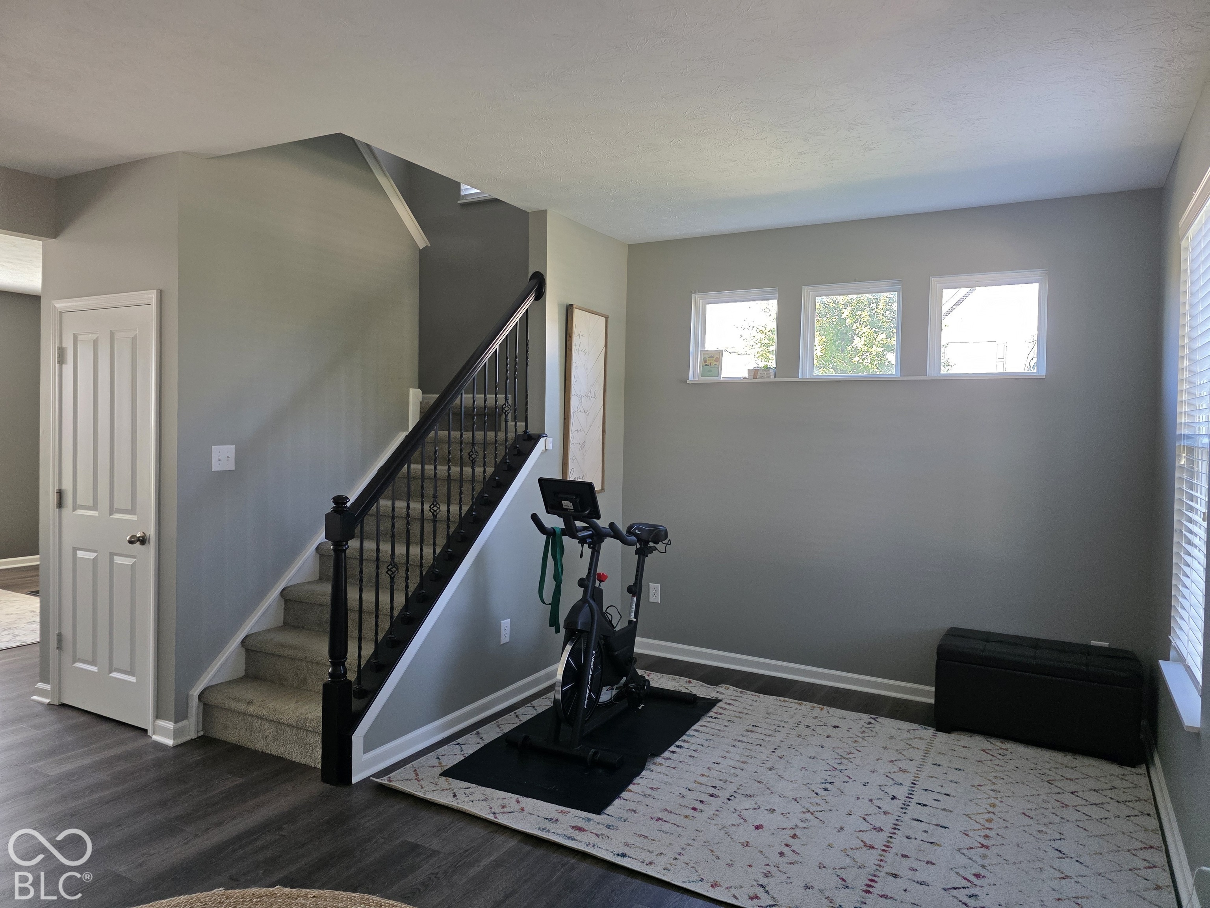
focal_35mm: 23
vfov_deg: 58.9
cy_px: 454
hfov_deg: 73.9
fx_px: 804
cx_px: 605
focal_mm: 6.3
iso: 250
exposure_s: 1/120
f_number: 1.7
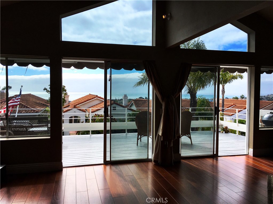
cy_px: 102
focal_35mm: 29
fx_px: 229
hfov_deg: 61.7
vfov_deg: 48.2
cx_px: 136
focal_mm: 4.15
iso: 25
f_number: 2.2
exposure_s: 1/1538
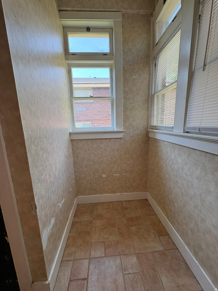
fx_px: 118
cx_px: 109
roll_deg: +1.9
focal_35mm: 14
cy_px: 146
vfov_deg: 102.1
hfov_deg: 85.7
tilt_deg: -7.9
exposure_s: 1/120
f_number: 2.2
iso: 64
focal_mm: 2.22
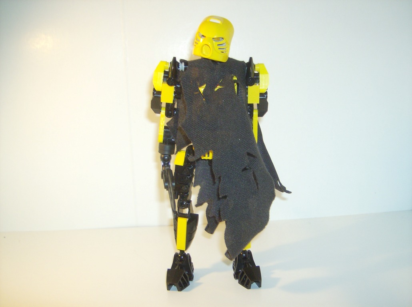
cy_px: 154
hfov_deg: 51.4
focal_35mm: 36
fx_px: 428
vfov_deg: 39.5
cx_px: 206
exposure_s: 1/60
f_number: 2.8
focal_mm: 6
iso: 200
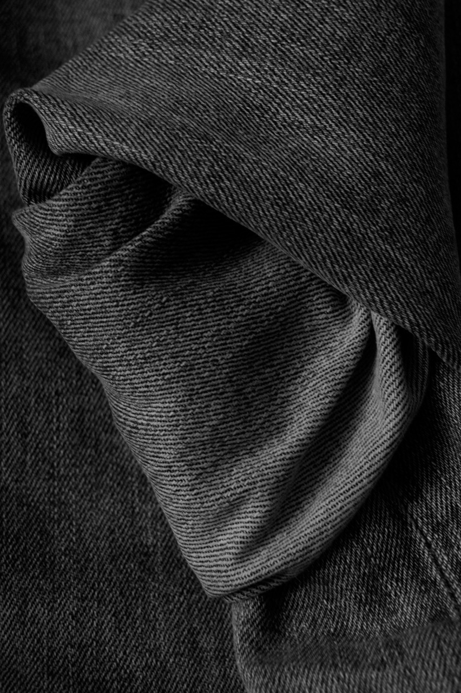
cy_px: 346
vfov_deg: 31.9
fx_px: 1211
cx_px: 230
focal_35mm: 63
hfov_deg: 21.5
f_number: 7.1
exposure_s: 1/50
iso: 1600
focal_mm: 42
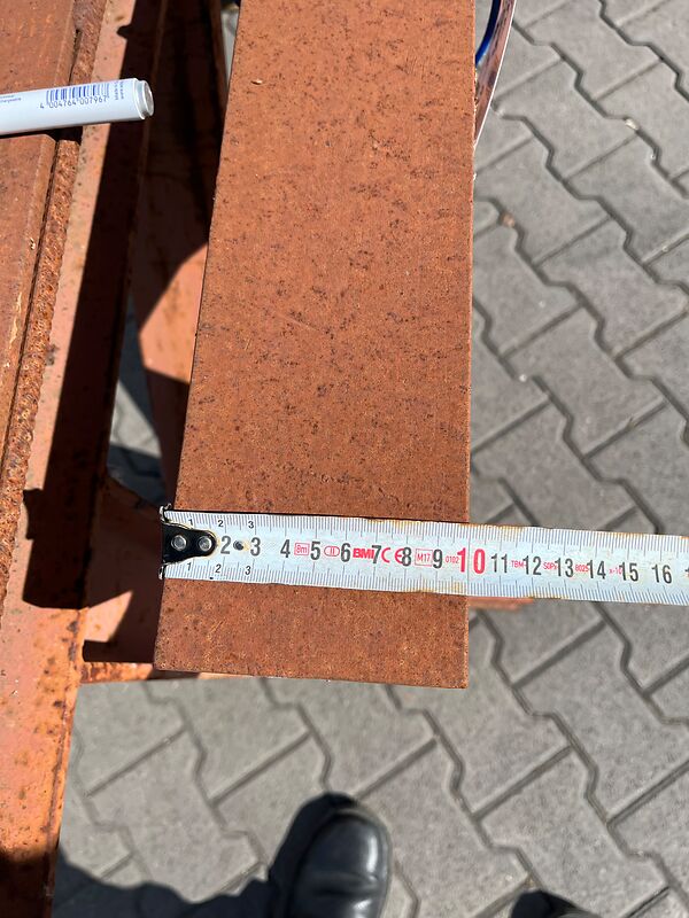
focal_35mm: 26
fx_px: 690
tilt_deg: -71.5
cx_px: 344
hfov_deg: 53.1
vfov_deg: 67.3
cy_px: 459
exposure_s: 1/2825
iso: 50
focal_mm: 5.1
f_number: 1.6
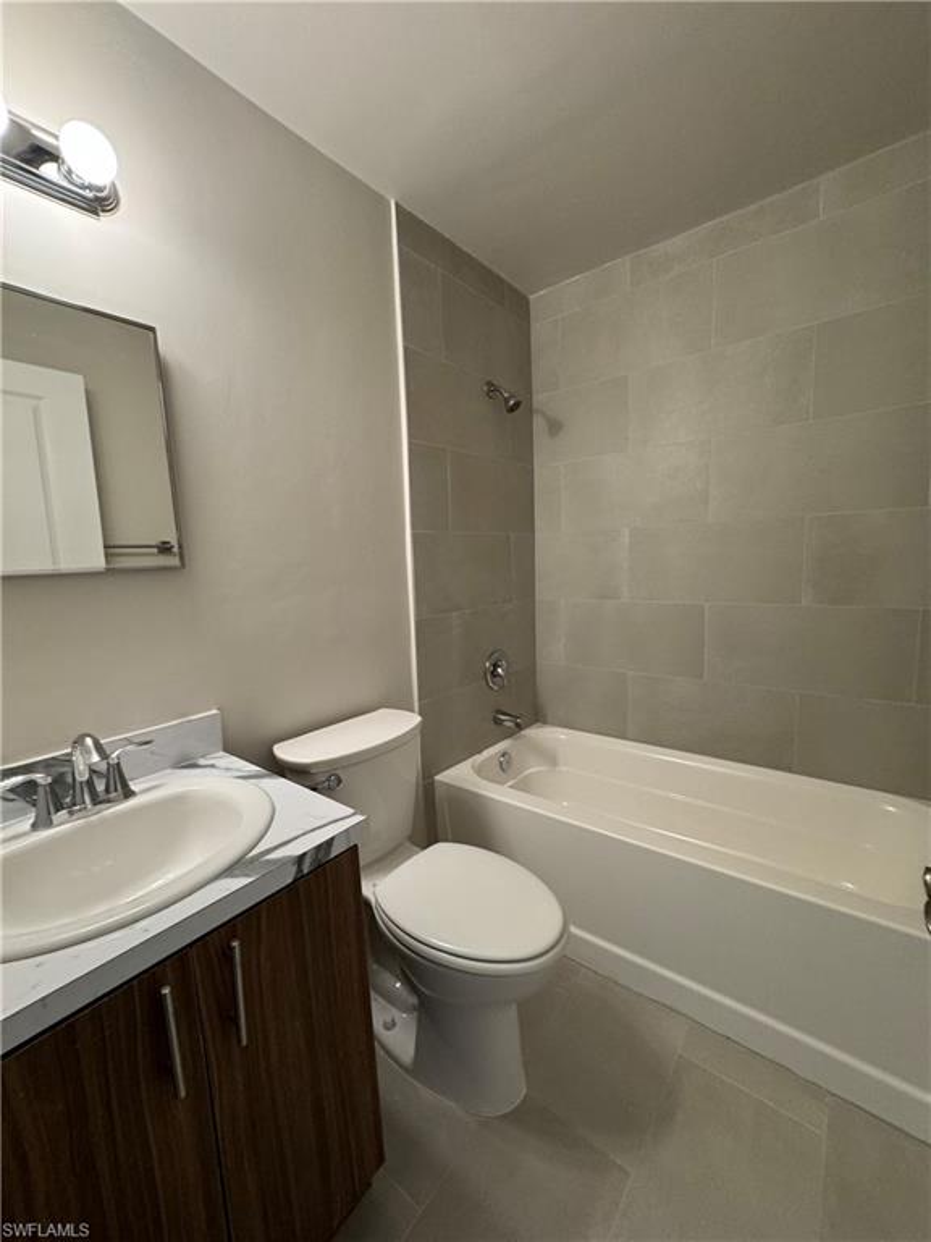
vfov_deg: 102.1
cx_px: 466
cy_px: 621
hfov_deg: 85.7
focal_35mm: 14
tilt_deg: -6.3
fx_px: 502
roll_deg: +3.2
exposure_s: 1/60
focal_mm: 2.22
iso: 160
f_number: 2.2
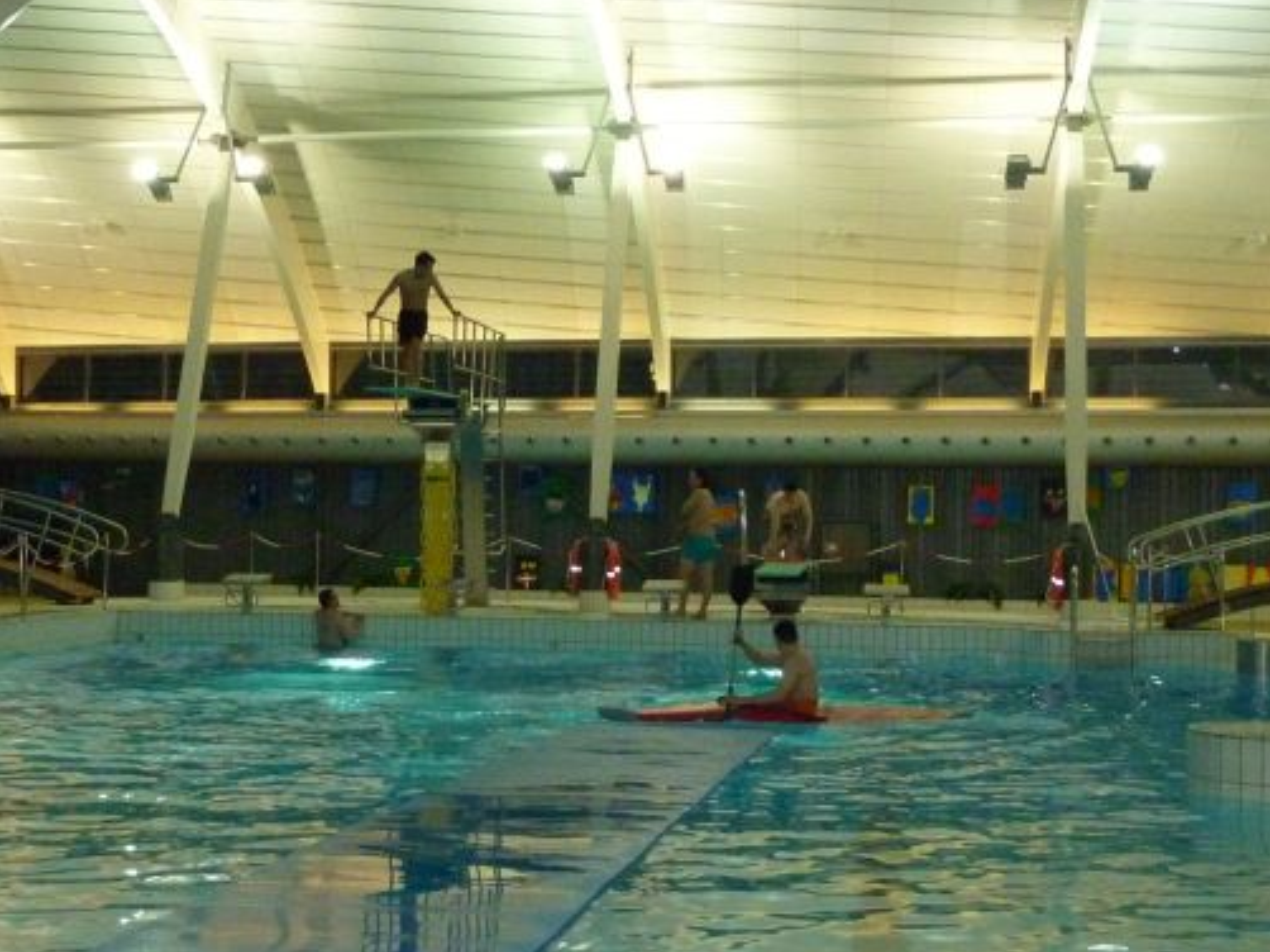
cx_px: 481
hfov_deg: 32.6
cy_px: 539
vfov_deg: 24.8
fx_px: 2164
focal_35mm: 59
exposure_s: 1/30
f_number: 3.6
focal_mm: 6.1
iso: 500
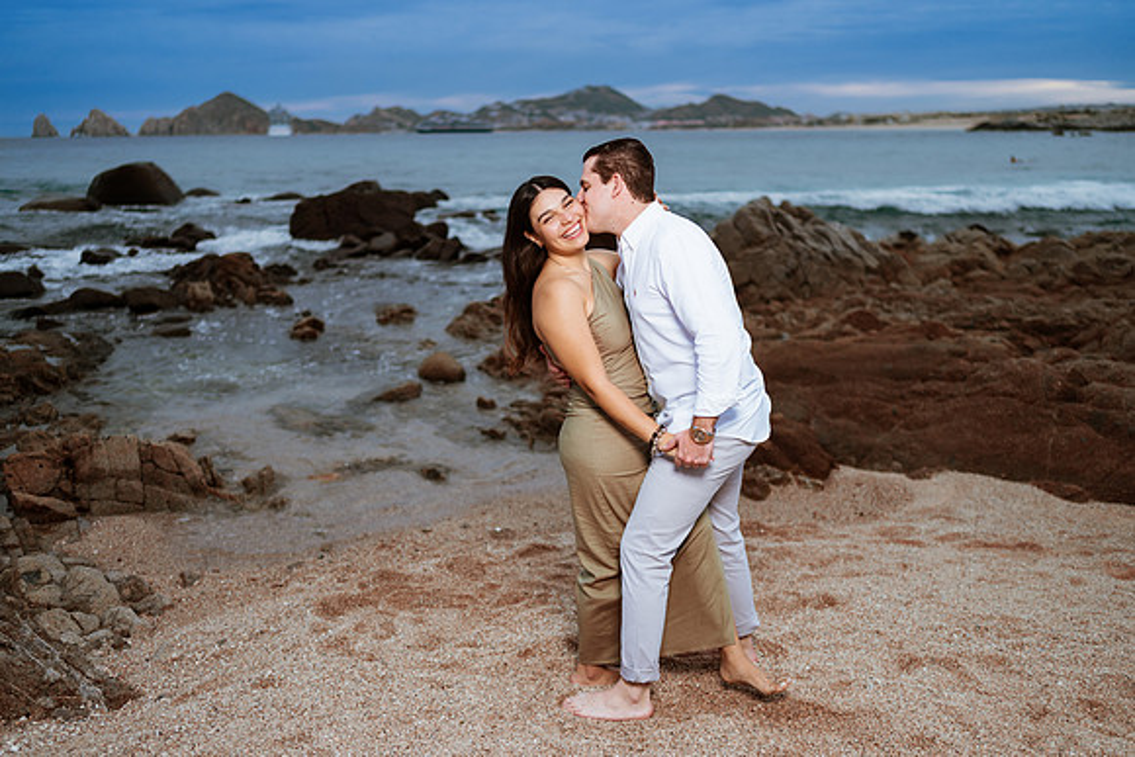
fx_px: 1104
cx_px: 568
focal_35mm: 35
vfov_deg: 37.9
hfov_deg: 54.4
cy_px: 378
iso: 100
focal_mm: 35
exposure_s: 1/500
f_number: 1.8
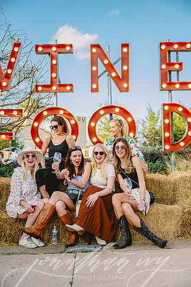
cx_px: 96
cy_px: 144
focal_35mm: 37
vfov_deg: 51.9
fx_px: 294
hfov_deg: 35.9
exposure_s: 1/6400
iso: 1250
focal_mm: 37
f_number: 2.8
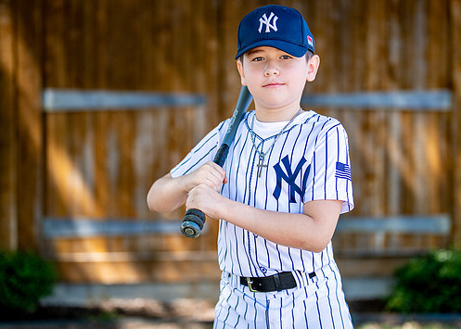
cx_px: 257
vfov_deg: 17.9
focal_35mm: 80
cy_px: 161
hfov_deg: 24.8
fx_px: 1047
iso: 100
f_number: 1.2
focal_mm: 50
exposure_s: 1/1250
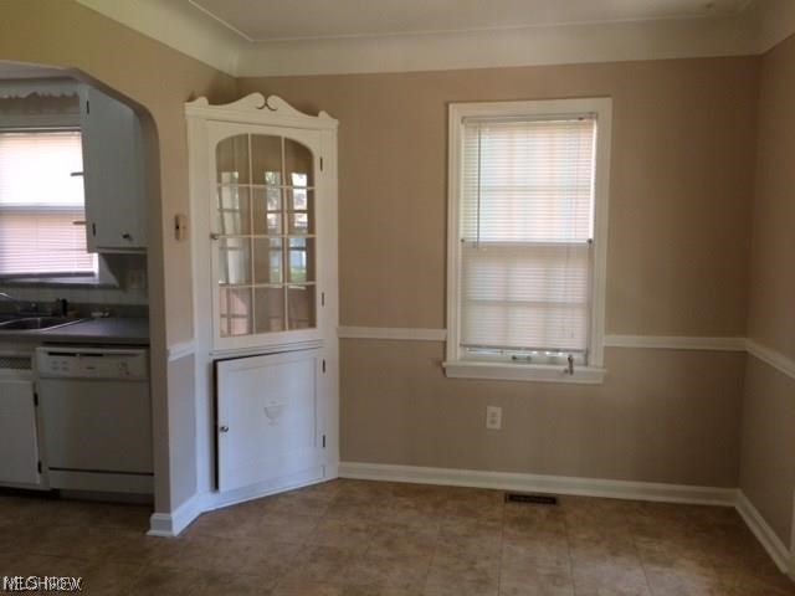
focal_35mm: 29
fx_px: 666
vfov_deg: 48.2
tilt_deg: -6.5
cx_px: 398
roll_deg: -2.2
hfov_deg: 61.7
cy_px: 298
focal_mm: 4.15
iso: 80
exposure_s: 1/30
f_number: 2.2
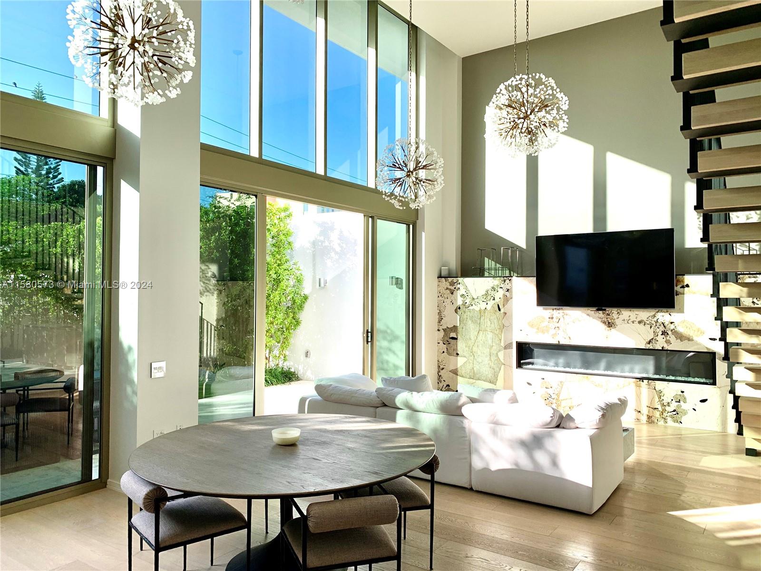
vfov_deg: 53.1
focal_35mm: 26
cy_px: 286
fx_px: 572
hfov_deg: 67.3
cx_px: 380
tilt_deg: +0.4
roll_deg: -1.0
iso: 25
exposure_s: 1/612
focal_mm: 4.25
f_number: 1.8
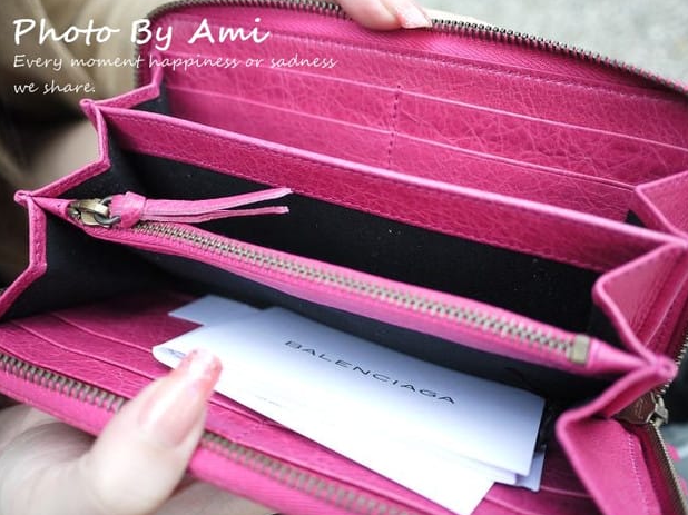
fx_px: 576
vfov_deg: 48.2
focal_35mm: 29
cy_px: 264
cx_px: 353
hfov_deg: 61.7
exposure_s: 1/200
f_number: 2.5
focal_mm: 14
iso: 400
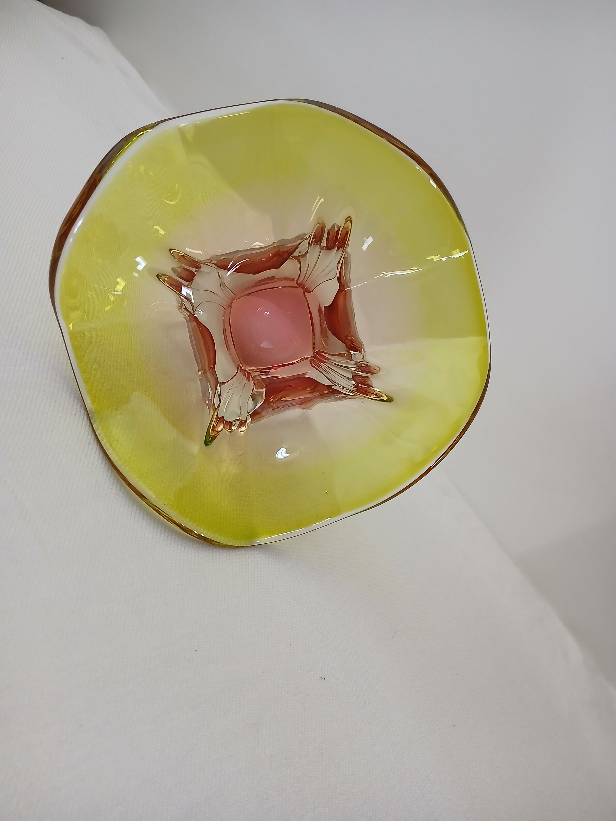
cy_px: 410
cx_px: 308
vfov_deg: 67.3
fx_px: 617
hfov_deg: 53.1
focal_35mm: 26
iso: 200
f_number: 1.8
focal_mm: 3.98
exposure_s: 1/33.3
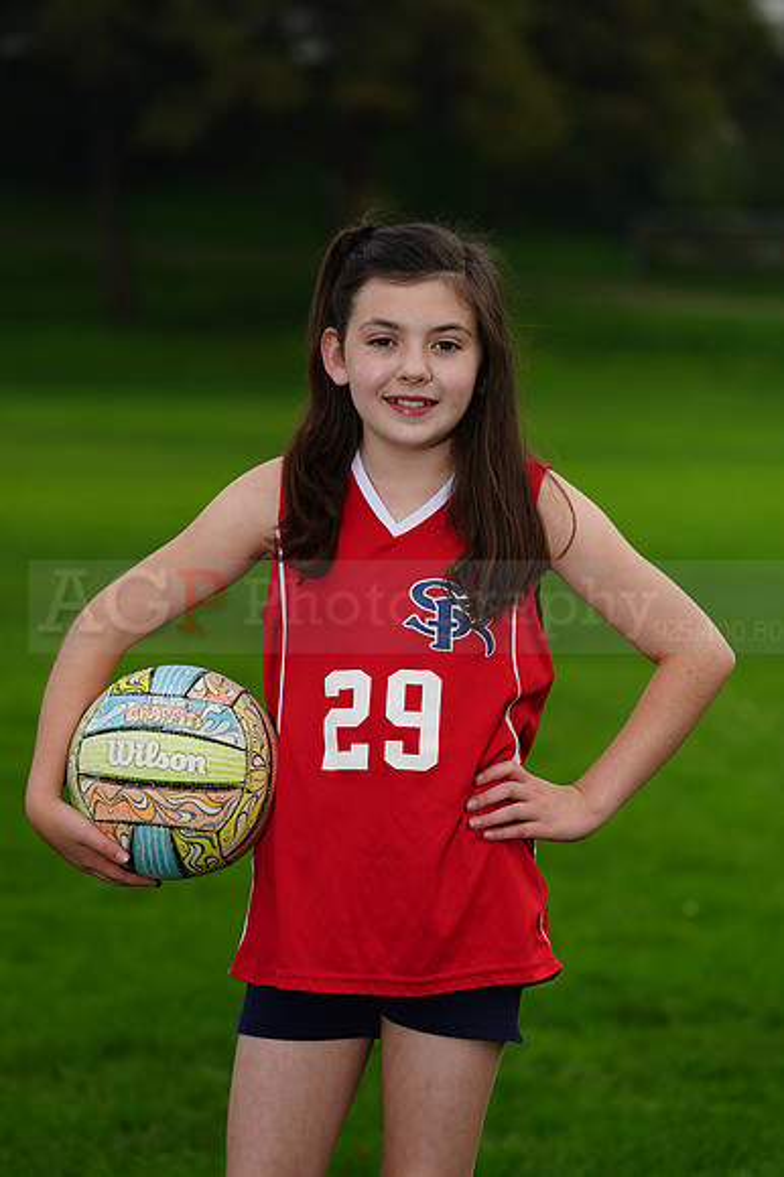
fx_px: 5854
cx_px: 392
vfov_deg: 11.5
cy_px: 588
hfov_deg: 7.7
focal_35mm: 179
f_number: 5.6
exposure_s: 1/250
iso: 200
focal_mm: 179
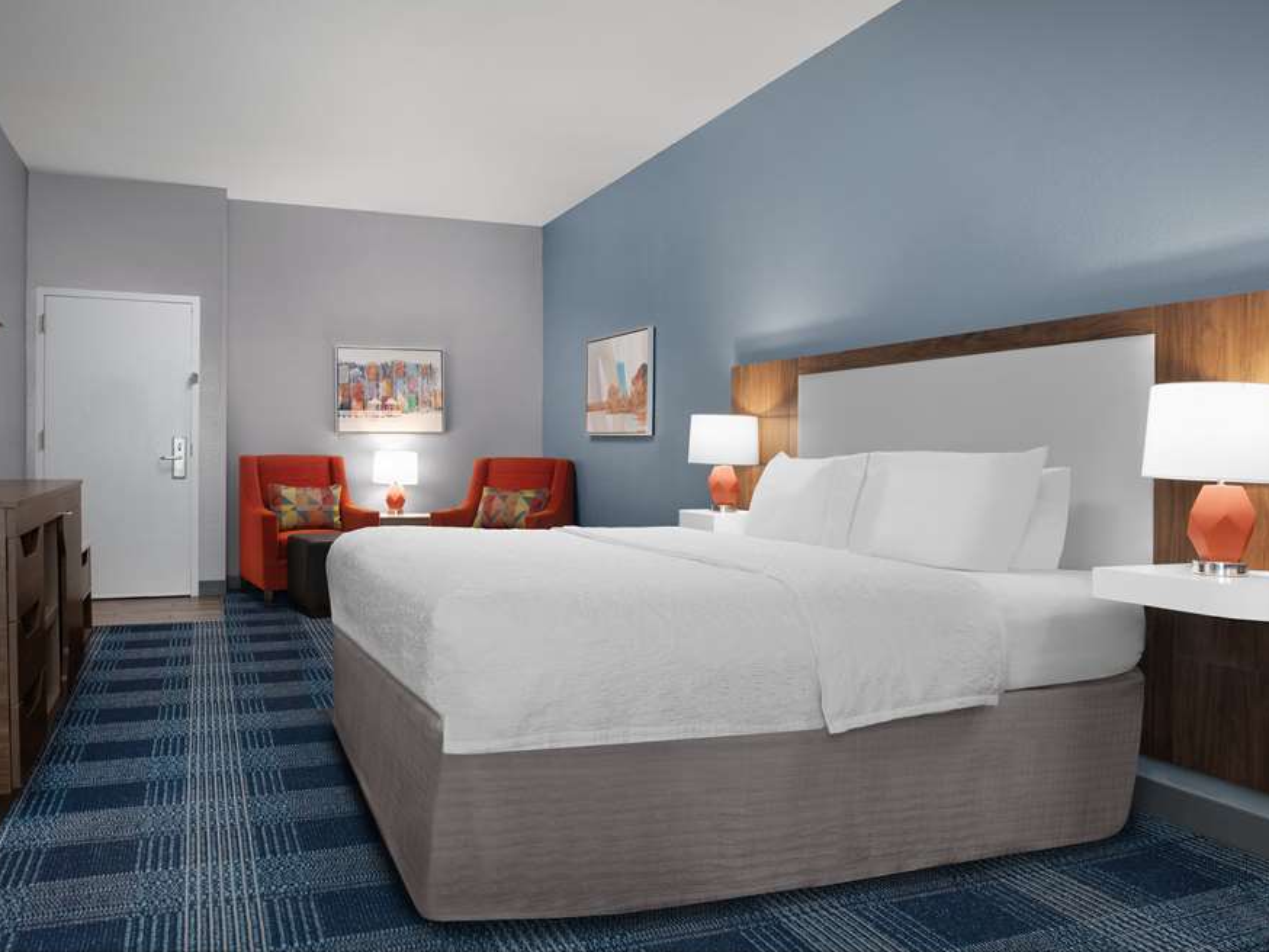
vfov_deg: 51.4
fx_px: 990
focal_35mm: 27
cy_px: 460
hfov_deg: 65.2
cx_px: 589
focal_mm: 24
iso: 200
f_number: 11
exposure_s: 1/2.5
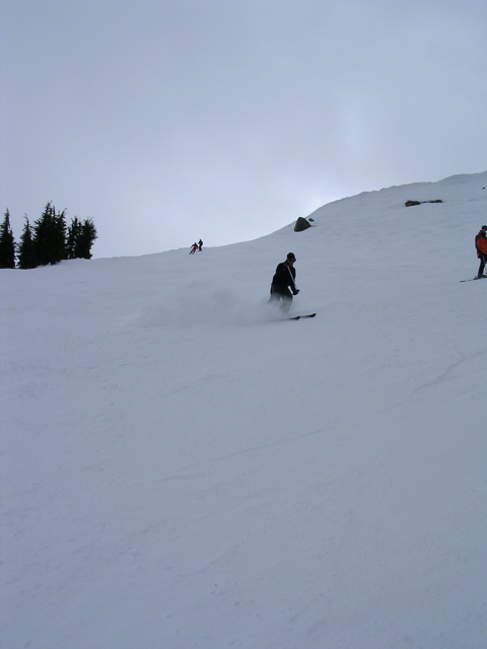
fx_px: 713
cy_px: 324
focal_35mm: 38
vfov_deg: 49.0
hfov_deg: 37.7
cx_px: 244
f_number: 5.6
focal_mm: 5.8
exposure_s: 1/496
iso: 50
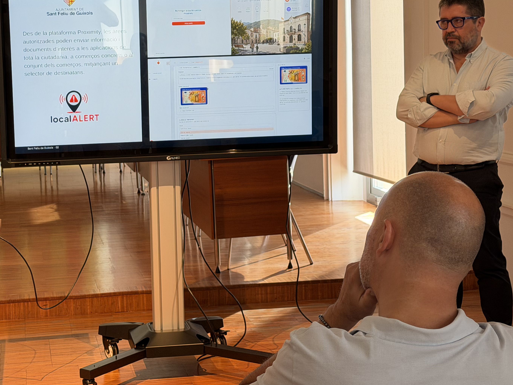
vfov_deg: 20.6
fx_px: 1052
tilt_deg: -5.1
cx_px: 154
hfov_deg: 27.2
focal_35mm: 71
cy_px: 129
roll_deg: +1.8
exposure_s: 1/90
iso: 80
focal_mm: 6.76
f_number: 1.78
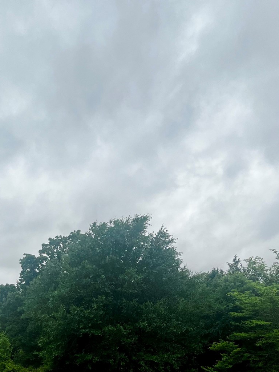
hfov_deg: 27.9
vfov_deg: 34.7
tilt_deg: -0.7
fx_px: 559
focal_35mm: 52
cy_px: 337
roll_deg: +0.7
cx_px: 96
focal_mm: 5.1
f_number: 1.6
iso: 50
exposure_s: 1/2410
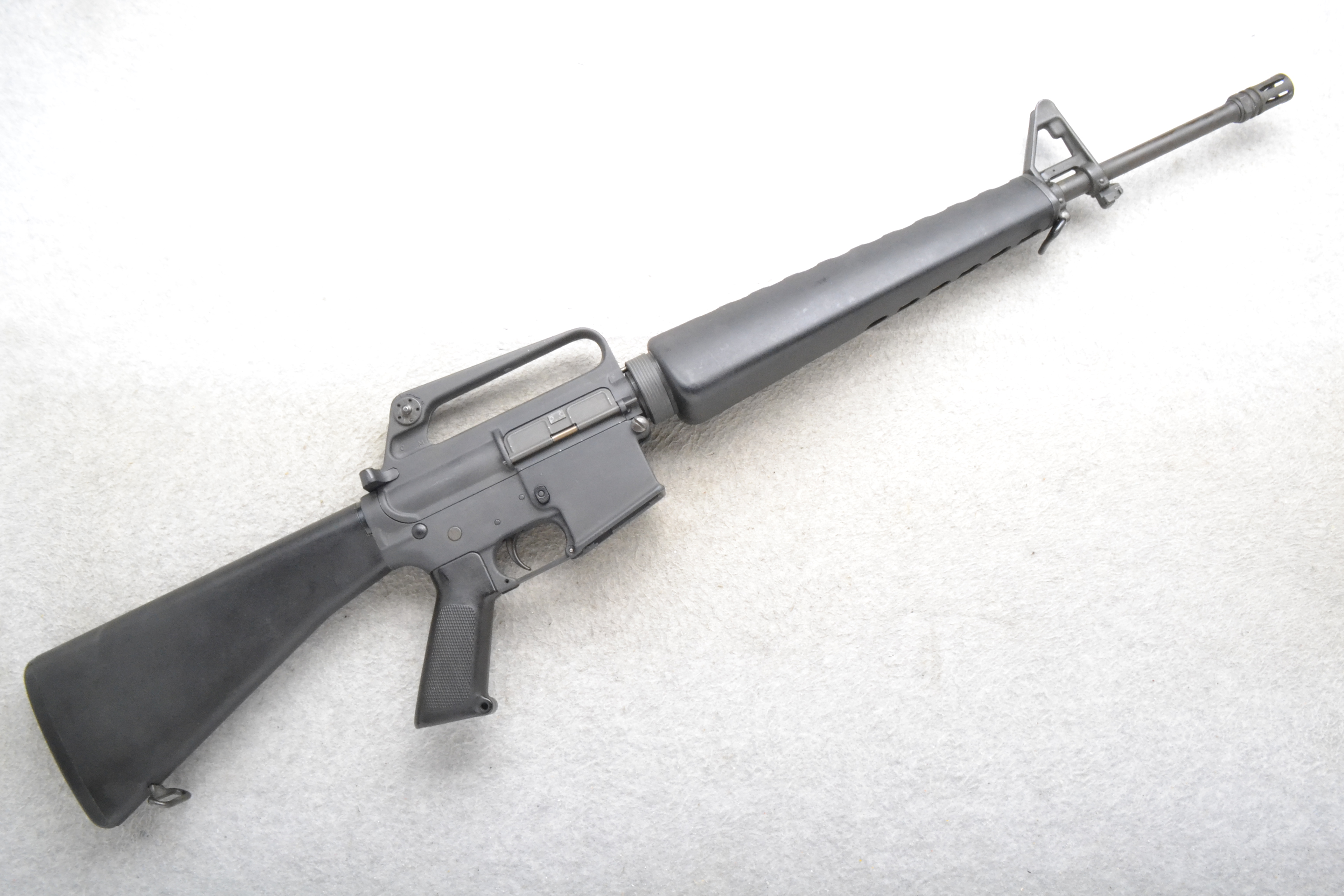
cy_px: 448
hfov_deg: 37.9
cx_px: 672
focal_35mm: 52
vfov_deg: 25.8
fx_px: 1960
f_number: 20
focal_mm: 35
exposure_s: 1/160
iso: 3200
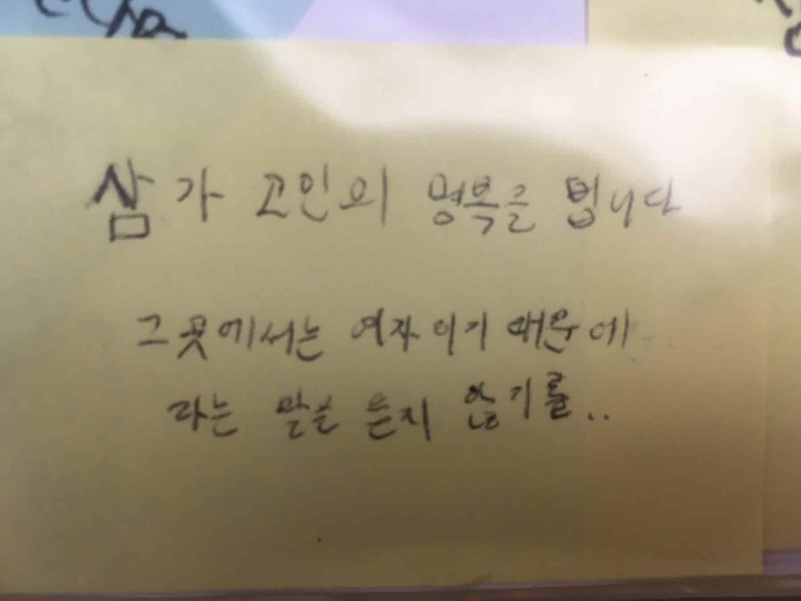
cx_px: 400
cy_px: 300
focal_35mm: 29
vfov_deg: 48.2
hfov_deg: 61.7
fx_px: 671
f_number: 2.2
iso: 25
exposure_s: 1/40
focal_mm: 4.15
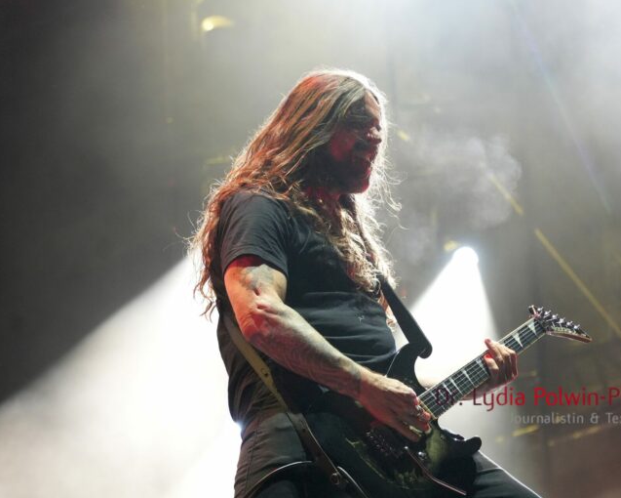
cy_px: 249
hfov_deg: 10.2
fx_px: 3493
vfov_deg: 8.1
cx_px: 355
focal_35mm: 190
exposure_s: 1/200
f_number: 5.6
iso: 3200
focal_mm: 112
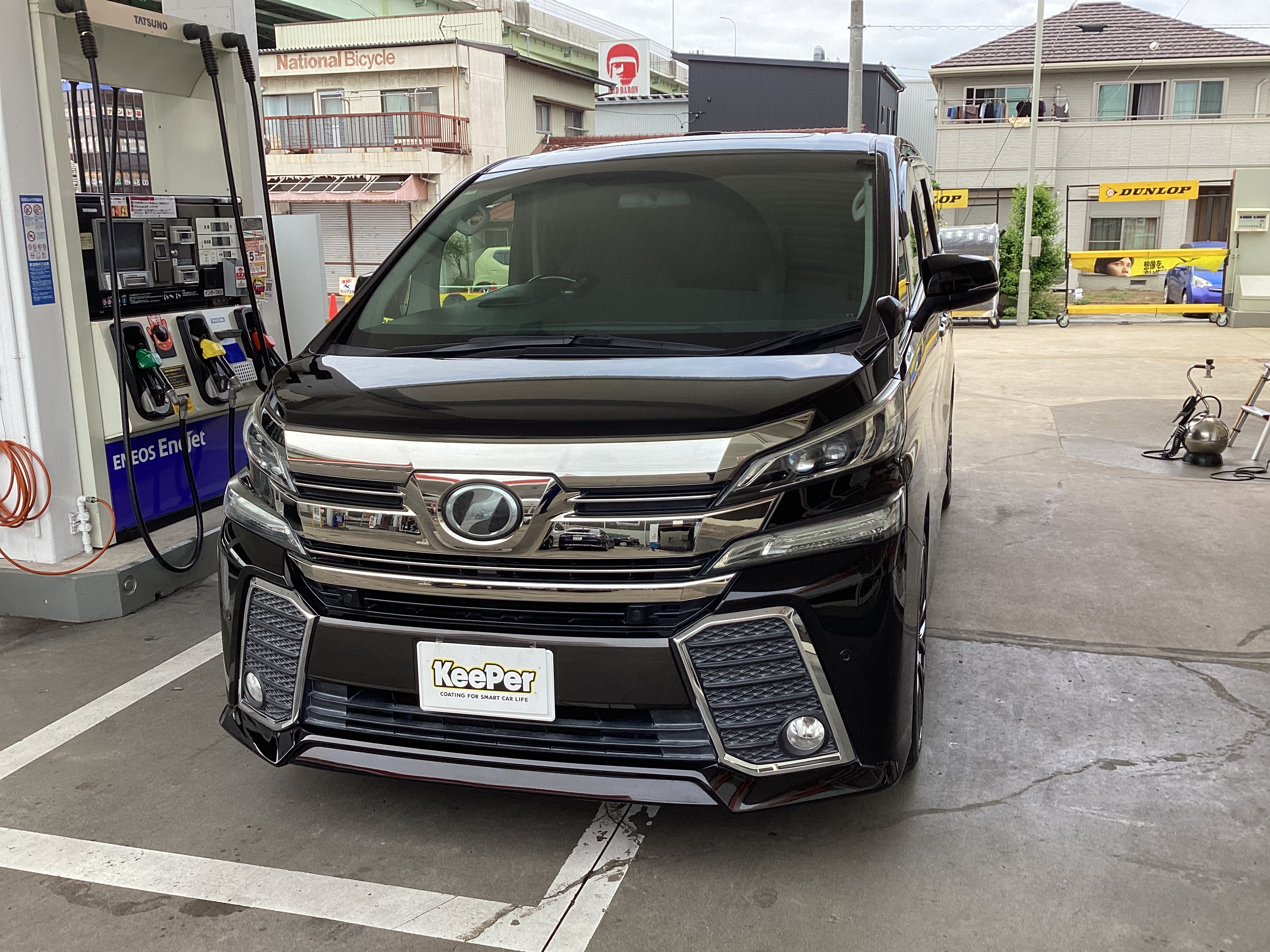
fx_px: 1137
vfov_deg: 45.4
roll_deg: +0.7
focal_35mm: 31
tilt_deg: -13.1
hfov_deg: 58.4
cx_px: 635
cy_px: 476
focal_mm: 3.3
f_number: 2.4
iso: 25
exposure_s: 1/275
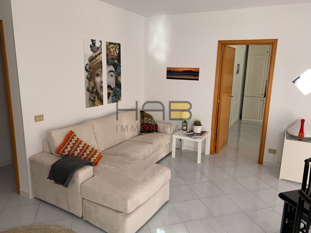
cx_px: 156
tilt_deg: -12.2
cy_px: 116
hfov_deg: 67.3
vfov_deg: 53.1
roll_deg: -0.7
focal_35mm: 26
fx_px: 234
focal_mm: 4.25
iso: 40
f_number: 1.8
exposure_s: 1/122
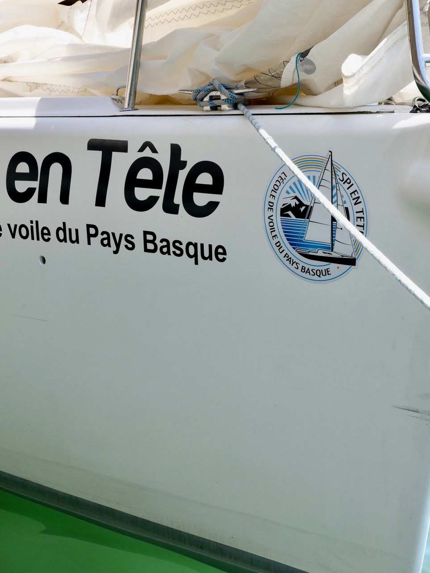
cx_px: 129
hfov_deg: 15.4
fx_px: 1590
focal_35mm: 96
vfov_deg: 20.4
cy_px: 279
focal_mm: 30
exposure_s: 1/250
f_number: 8
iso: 200
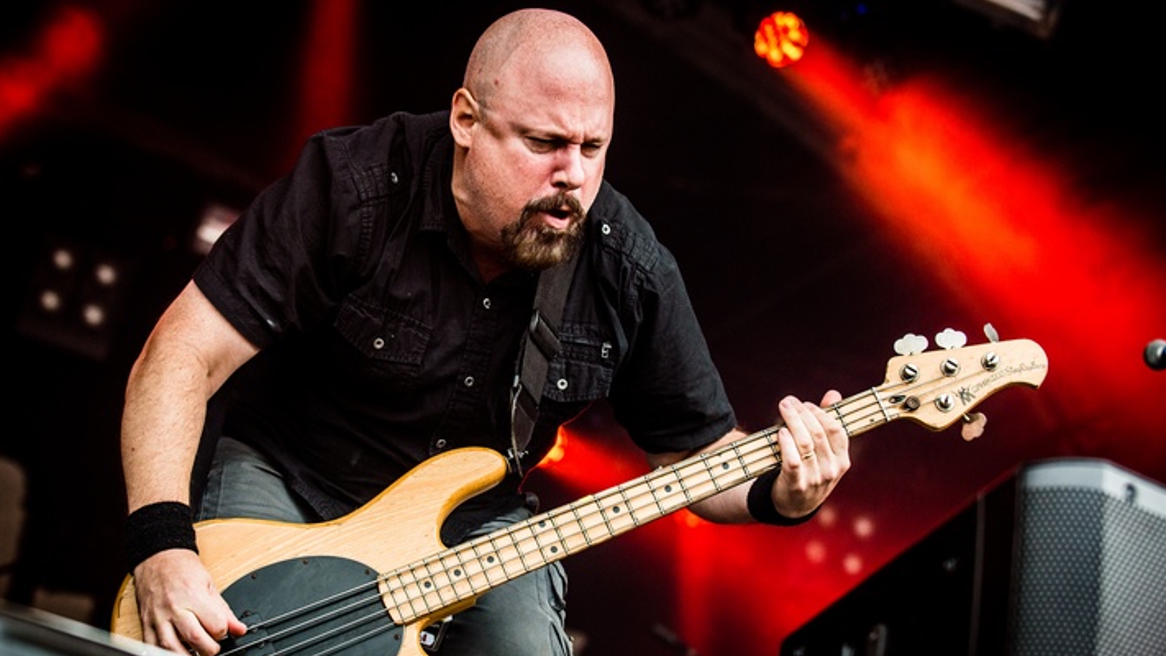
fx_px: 2690
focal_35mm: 87
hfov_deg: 24.5
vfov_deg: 13.9
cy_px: 340
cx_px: 584
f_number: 4
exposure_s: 1/500
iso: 800
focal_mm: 82
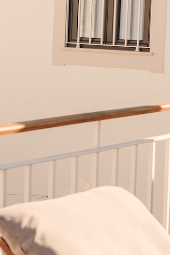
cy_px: 105
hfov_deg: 9.0
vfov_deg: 13.8
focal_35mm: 149
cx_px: -59
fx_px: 1057
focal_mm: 35
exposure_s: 1/250
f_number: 5.6
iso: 100
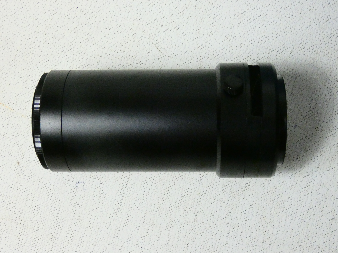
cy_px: 126
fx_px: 566
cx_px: 169
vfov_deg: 25.2
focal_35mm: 58
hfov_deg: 33.2
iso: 1600
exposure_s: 1/160
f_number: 5.6
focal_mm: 10.4
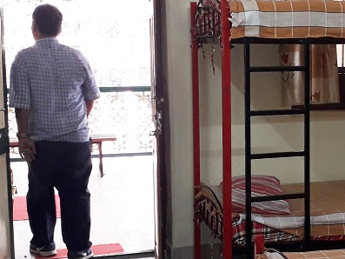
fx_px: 678
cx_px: 298
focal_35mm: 68
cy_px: 103
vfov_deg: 21.6
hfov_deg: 27.7
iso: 160
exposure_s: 1/50
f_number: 1.9
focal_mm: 3.6
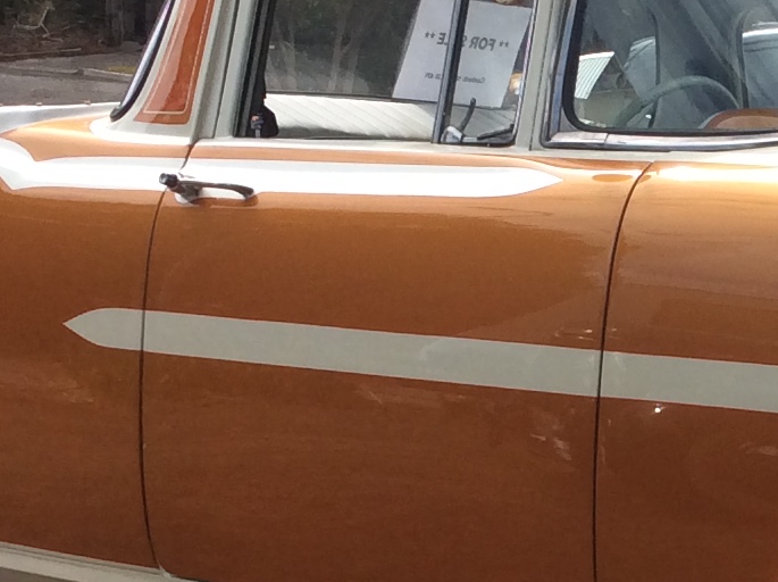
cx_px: 781
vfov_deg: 12.2
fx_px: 2716
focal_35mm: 121
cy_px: 475
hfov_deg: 16.0
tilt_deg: -10.9
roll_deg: +1.0
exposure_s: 1/1121
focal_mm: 3.3
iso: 32
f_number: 2.4
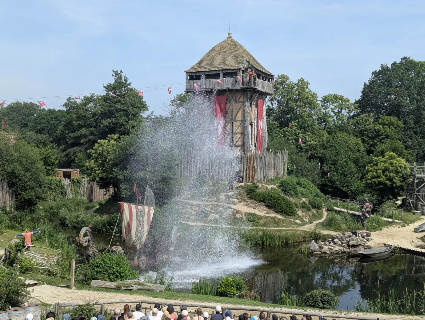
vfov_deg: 30.3
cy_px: 160
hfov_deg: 39.6
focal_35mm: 48
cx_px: 212
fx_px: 590
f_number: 1.85
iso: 43
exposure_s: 1/1490
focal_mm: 6.81
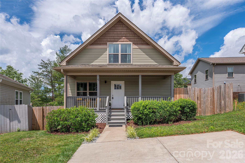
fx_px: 129
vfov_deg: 64.6
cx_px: 122
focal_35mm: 19
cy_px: 82
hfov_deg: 86.9
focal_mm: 19
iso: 320
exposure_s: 1/3200
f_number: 8
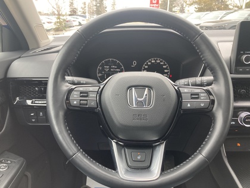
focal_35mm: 28
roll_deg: -1.7
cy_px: 94
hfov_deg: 63.4
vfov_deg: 49.7
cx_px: 125
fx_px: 202
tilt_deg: -20.4
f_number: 1.8
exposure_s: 1/121
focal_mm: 3.99
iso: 80
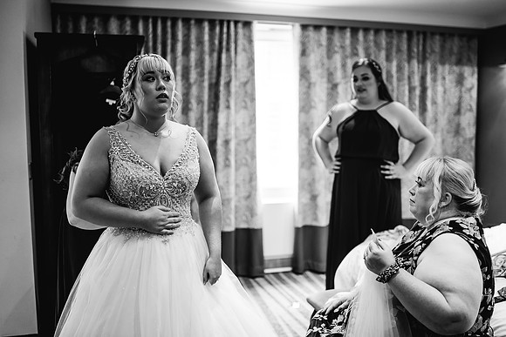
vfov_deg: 36.8
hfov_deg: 53.1
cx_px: 253
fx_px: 507
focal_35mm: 36
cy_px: 168
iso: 640
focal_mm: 35
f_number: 1.4
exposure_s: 1/250
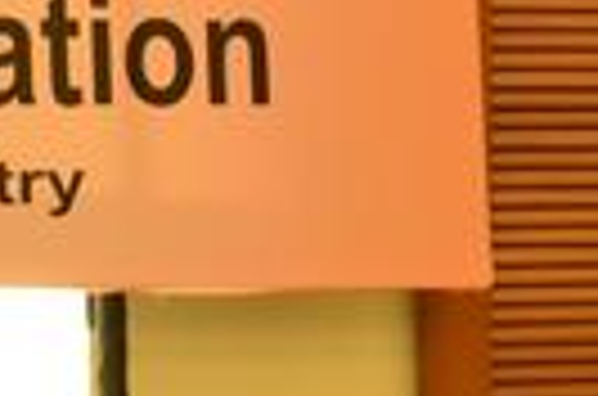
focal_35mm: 371
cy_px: 385
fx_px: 6152
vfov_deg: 3.7
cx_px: 877
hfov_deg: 5.5
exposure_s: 1/15
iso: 2500
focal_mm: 55
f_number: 10
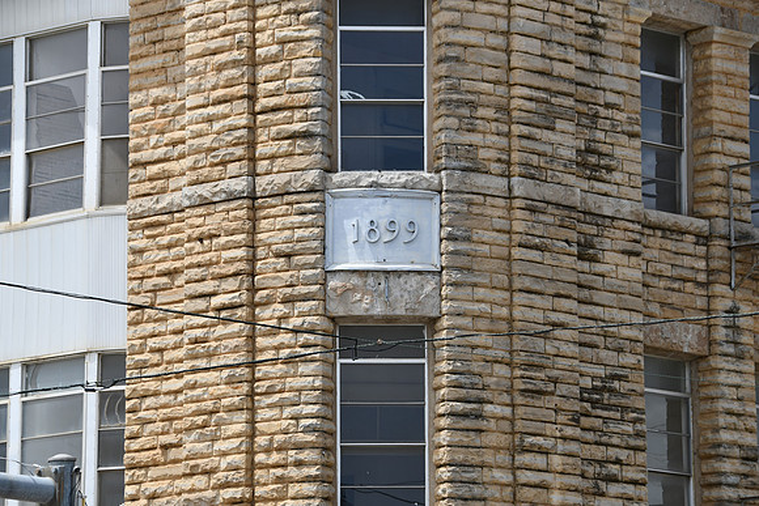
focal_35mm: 180
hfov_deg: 11.4
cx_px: 380
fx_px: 3796
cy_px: 253
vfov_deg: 7.6
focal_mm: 120
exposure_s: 1/320
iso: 100
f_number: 8
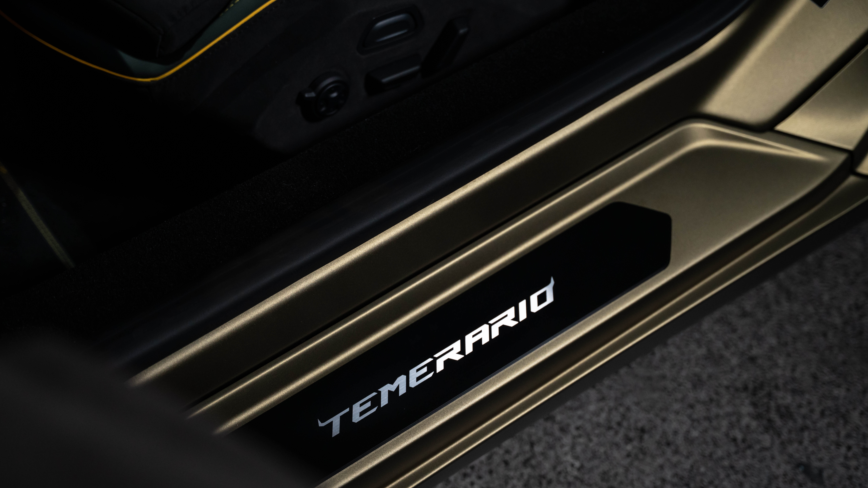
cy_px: 279
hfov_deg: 42.1
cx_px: 418
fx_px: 1128
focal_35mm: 49
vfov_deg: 24.4
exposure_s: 1/50
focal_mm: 43.9
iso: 1600
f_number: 2.8
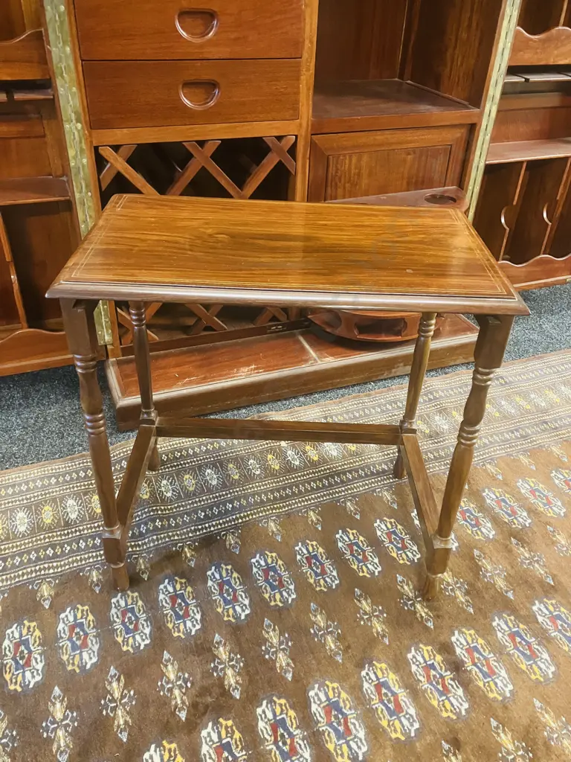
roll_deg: -2.5
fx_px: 616
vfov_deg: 63.4
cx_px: 286
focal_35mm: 28
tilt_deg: -34.2
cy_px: 381
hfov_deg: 49.7
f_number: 1.8
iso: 500
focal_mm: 3.99
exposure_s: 1/25
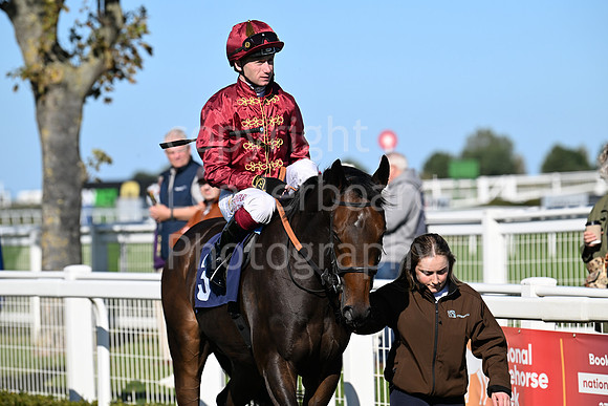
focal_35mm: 200
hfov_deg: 10.3
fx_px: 3378
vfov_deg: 6.9
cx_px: 304
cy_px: 203
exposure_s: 1/4000
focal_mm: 200
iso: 400
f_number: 5
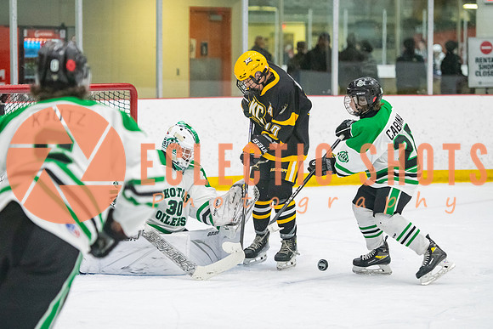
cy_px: 142
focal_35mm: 160
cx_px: 206
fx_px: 2189
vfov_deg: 8.6
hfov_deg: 12.8
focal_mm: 112
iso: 4000
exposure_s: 1/800
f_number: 2.8
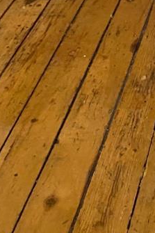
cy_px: -70
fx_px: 782
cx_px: 217
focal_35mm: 121
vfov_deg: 16.0
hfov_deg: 11.0
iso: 125
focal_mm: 4.25
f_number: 1.8
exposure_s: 1/60
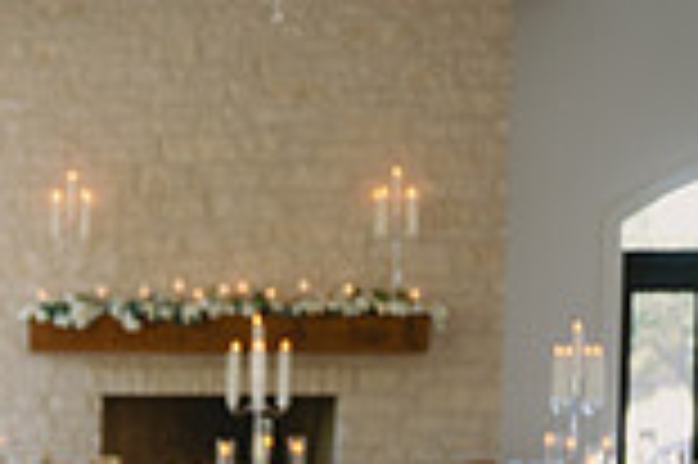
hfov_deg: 12.7
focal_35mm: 146
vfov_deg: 9.2
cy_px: 581
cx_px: -585
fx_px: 2828
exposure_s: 1/125
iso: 250
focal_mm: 39
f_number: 2.8
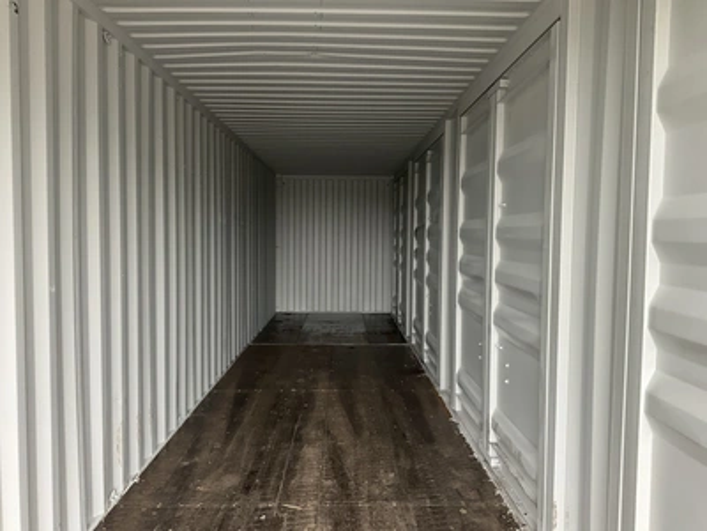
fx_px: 592
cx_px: 354
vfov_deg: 48.2
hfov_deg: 61.7
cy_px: 266
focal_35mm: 29
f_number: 1.8
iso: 125
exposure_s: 1/60
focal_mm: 3
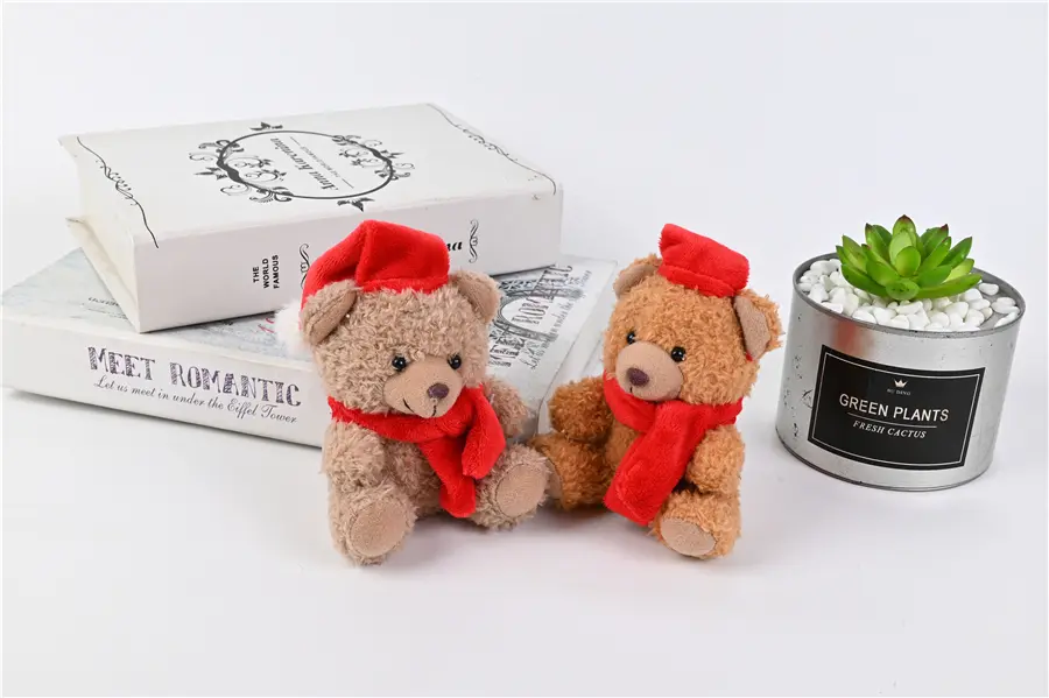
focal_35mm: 42
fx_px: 1223
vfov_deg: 31.9
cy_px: 349
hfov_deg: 46.4
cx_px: 524
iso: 100
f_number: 16
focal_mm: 42
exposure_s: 1/125
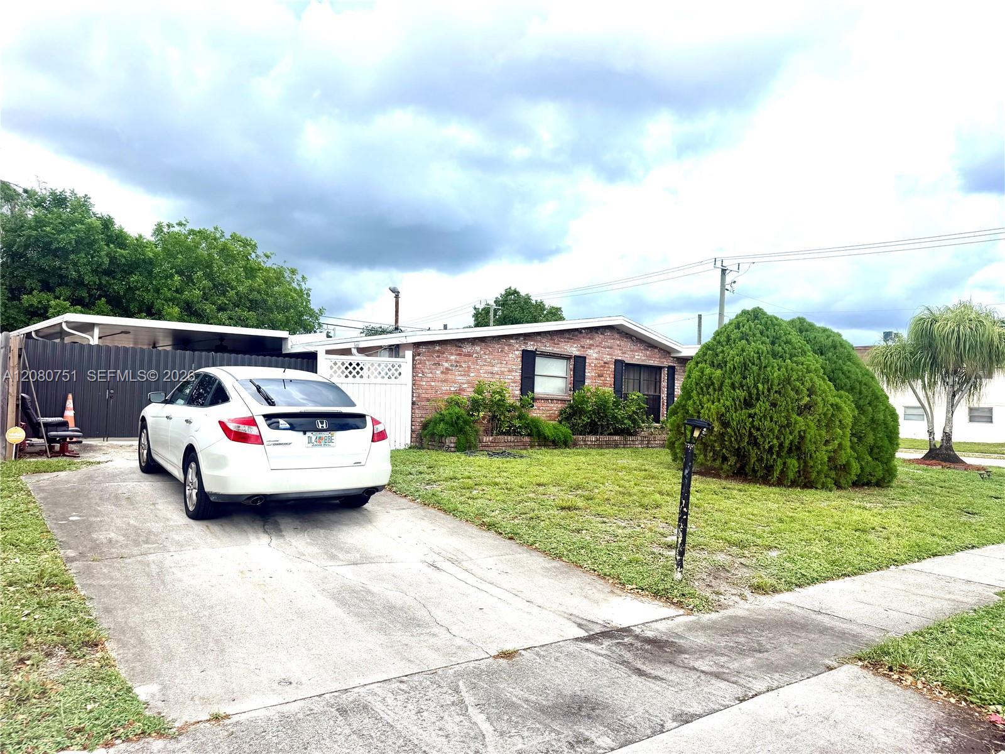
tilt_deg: +2.7
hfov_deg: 71.6
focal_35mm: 24
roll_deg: -1.3
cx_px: 502
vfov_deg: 56.8
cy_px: 377
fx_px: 697
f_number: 1.78
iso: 80
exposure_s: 1/2445
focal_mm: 6.76
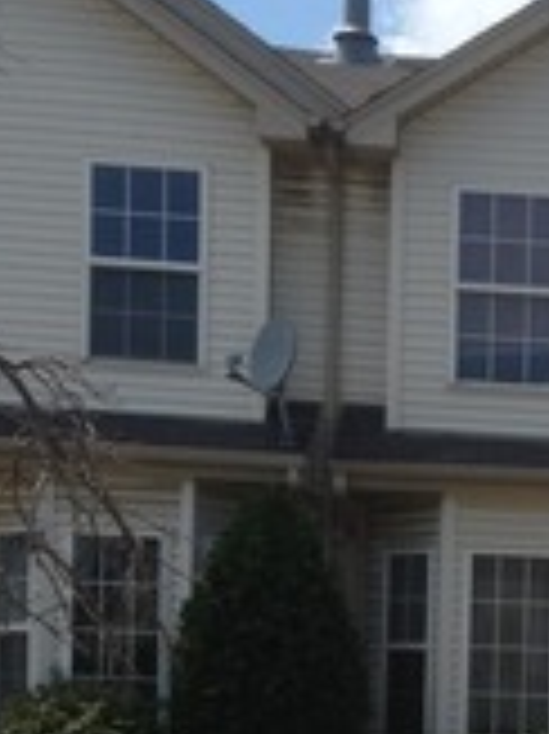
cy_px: 824
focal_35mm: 97
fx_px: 2054
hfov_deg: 14.5
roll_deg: -1.0
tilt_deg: -0.6
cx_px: 747
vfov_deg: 19.3
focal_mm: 4.12
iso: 50
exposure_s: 1/2008
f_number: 2.4
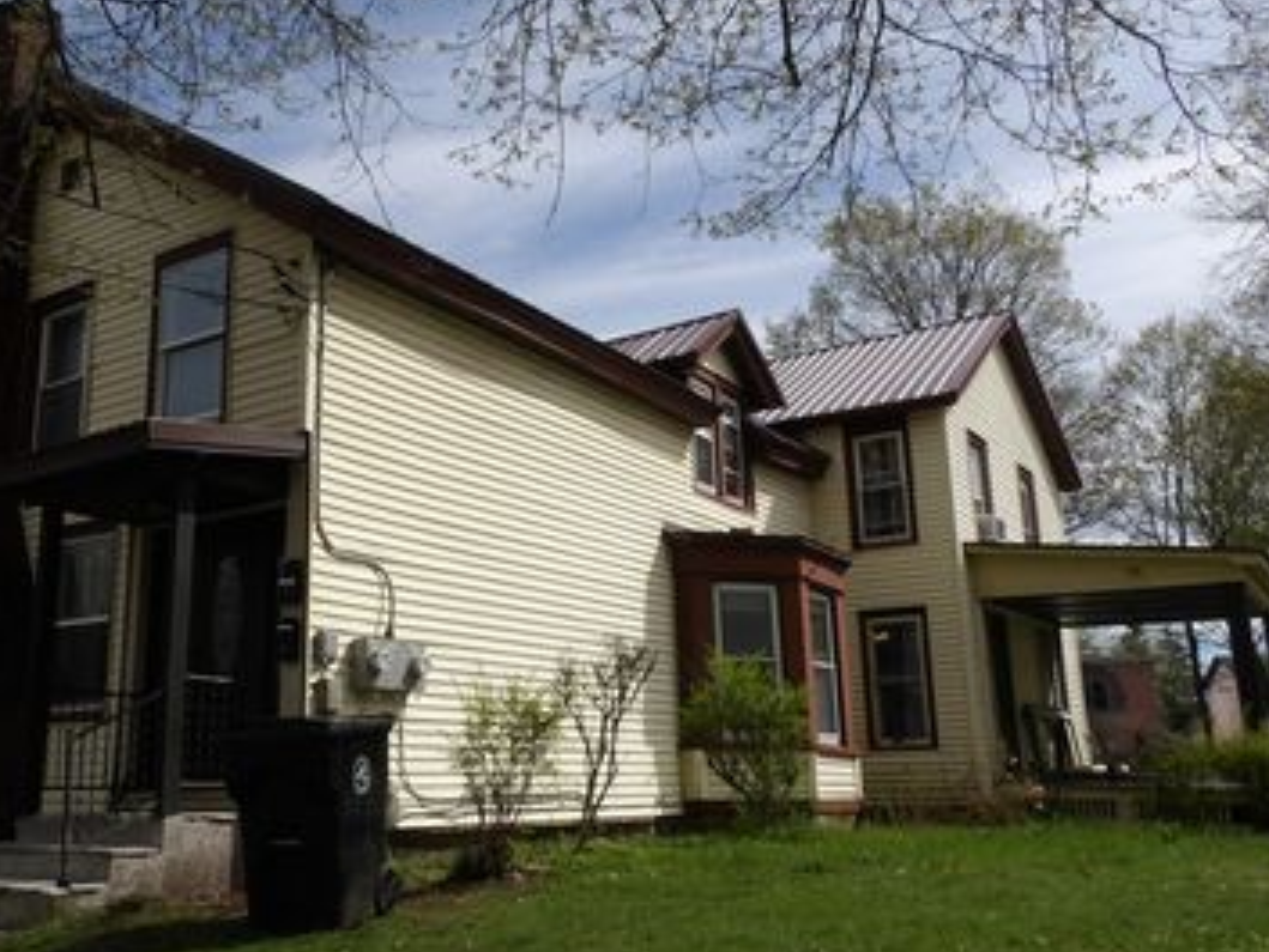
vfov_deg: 41.8
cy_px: 454
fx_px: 1247
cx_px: 543
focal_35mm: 34
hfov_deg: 53.7
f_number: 6.2
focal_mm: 4.3
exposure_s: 1/438
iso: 100
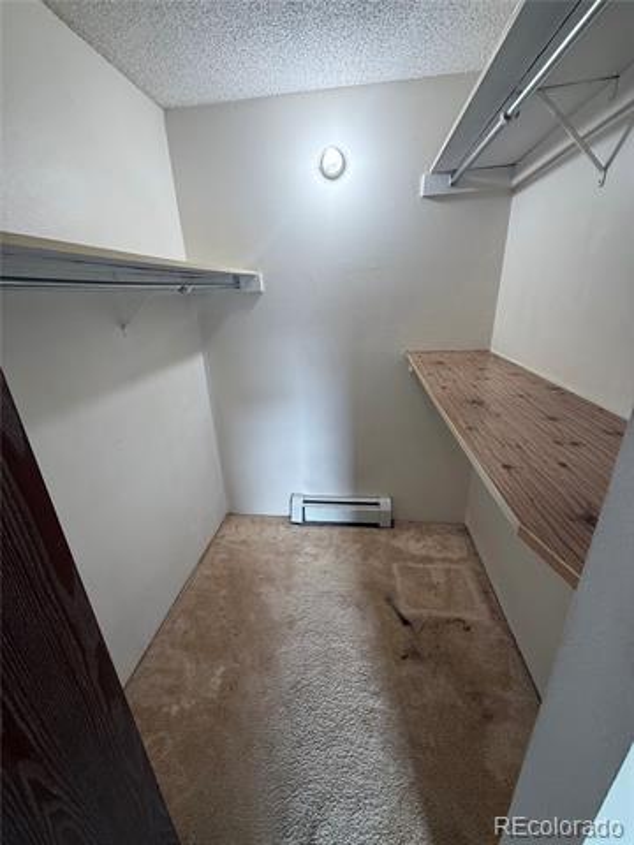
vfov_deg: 102.1
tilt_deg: -20.8
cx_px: 317
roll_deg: +2.7
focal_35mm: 14
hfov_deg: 85.7
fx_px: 342
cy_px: 422
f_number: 2.2
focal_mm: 2.22
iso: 200
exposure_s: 1/60
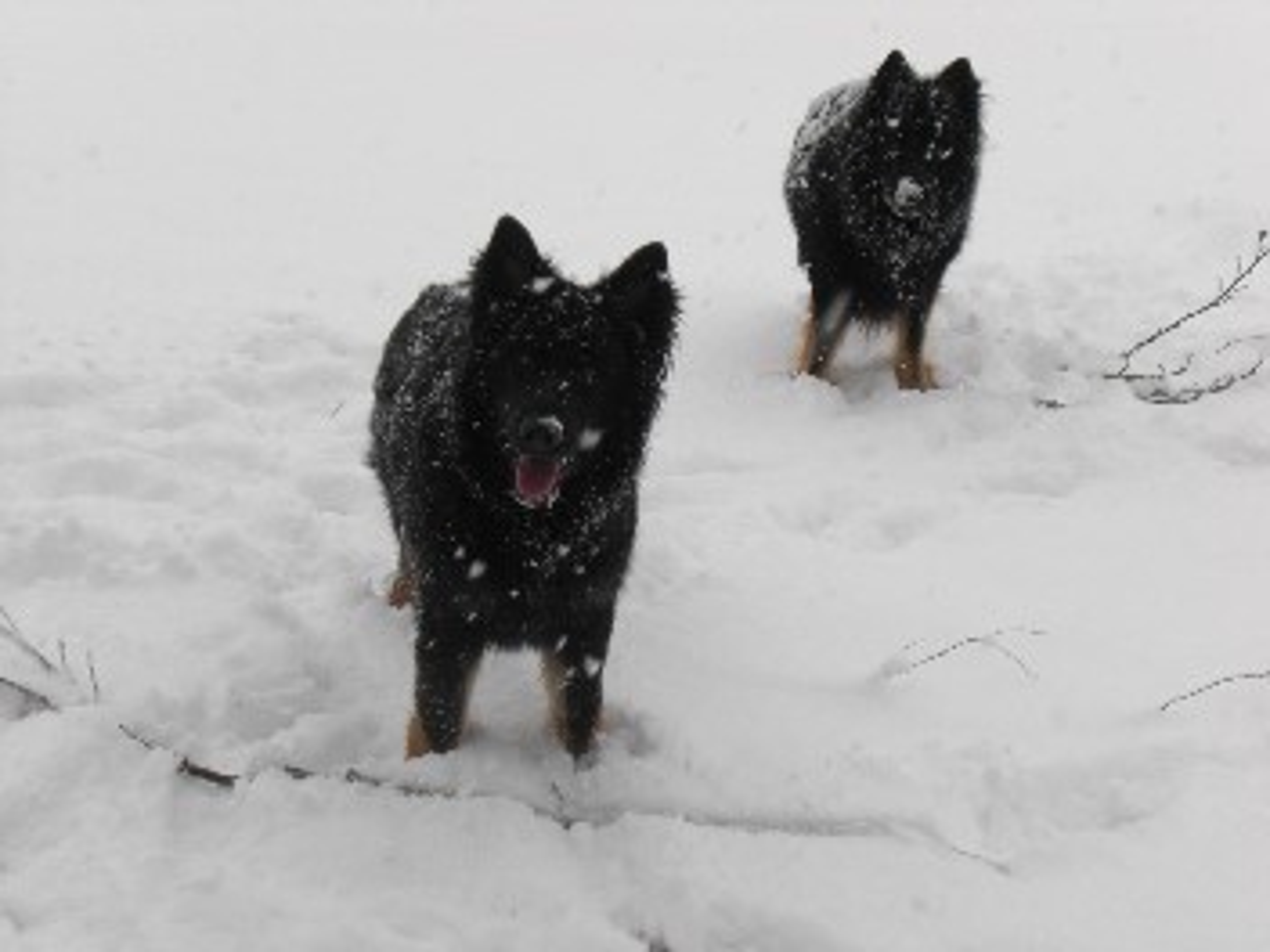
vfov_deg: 23.3
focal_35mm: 63
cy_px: 476
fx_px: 2311
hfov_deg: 30.7
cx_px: 635
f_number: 4
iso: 64
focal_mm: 10.4
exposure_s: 1/160
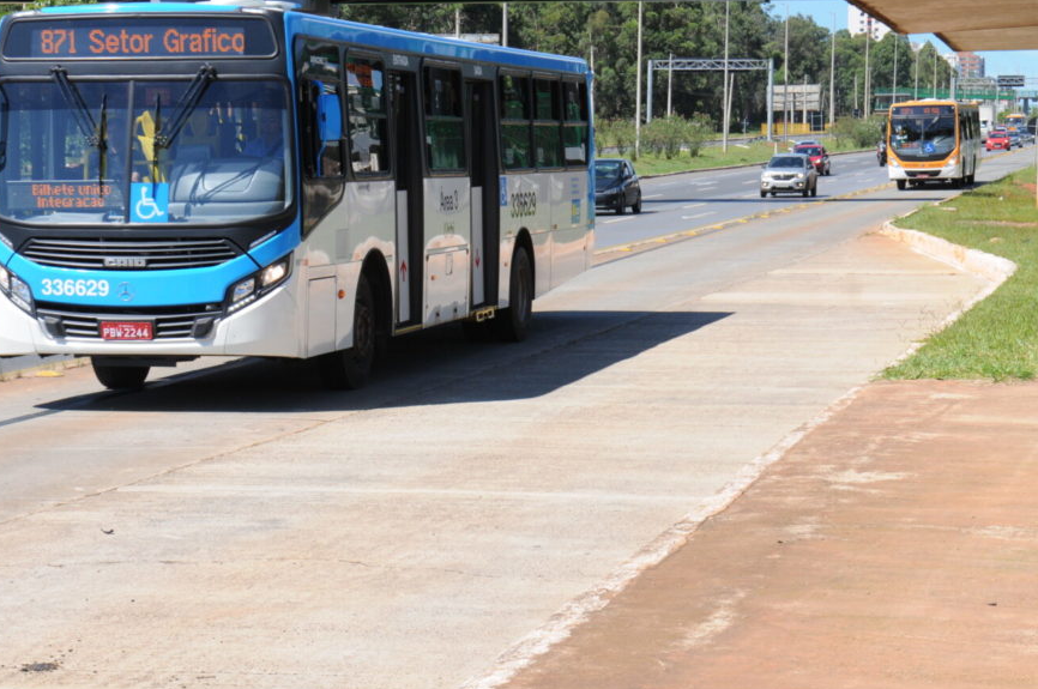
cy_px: 296
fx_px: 2810
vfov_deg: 14.0
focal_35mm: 98
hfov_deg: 20.9
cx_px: 521
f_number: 10
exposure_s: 1/500
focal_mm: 55
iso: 500
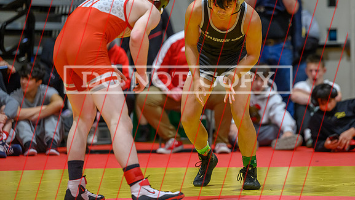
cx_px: 213
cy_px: 62
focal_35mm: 189
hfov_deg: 11.4
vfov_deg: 6.4
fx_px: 1780
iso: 3600
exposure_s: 1/320
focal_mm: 150
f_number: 2.8
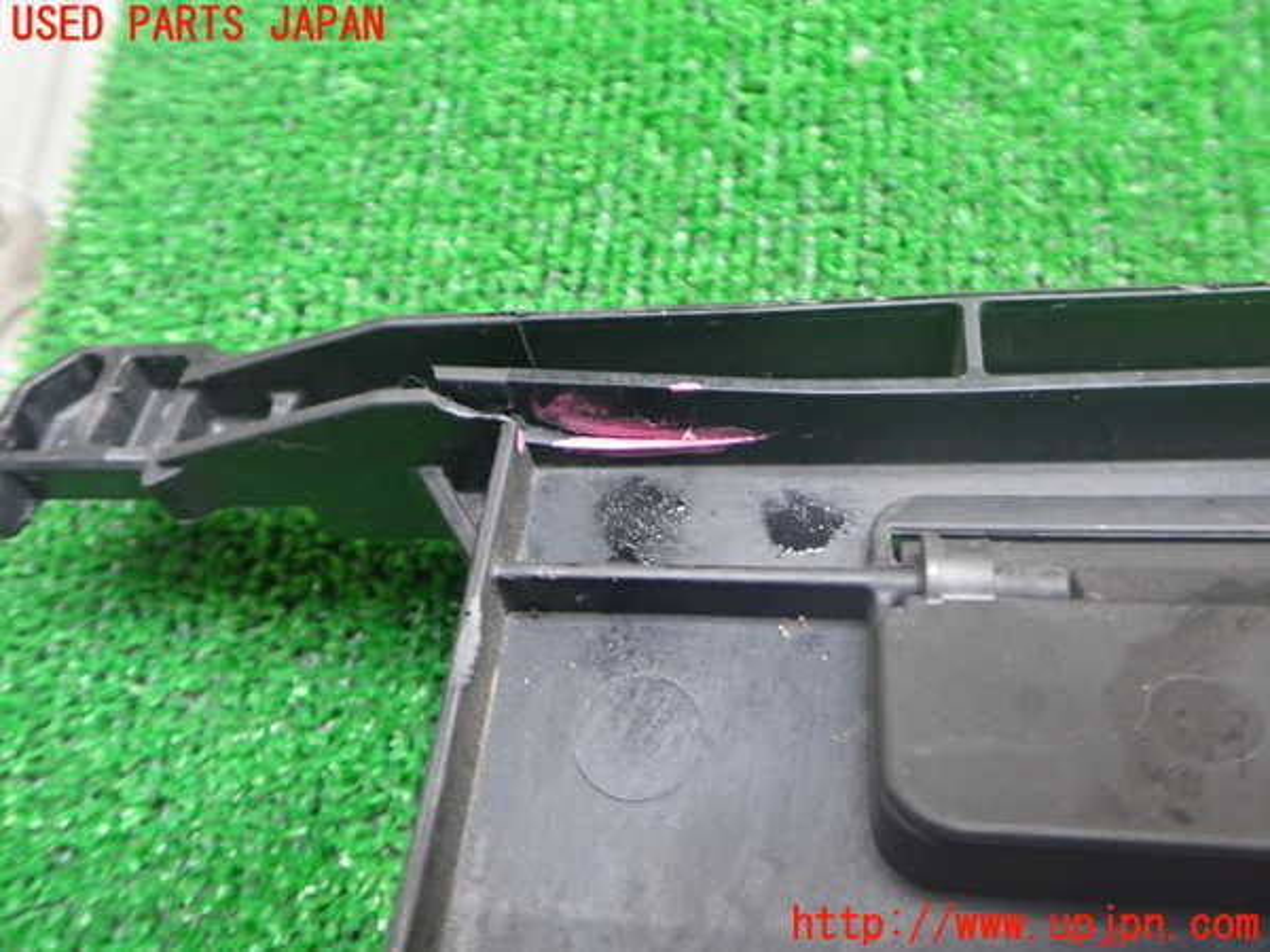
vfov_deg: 46.8
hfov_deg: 60.0
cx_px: 635
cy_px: 476
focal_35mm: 30
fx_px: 1101
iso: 640
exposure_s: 1/30
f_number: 2.3
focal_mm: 5.4
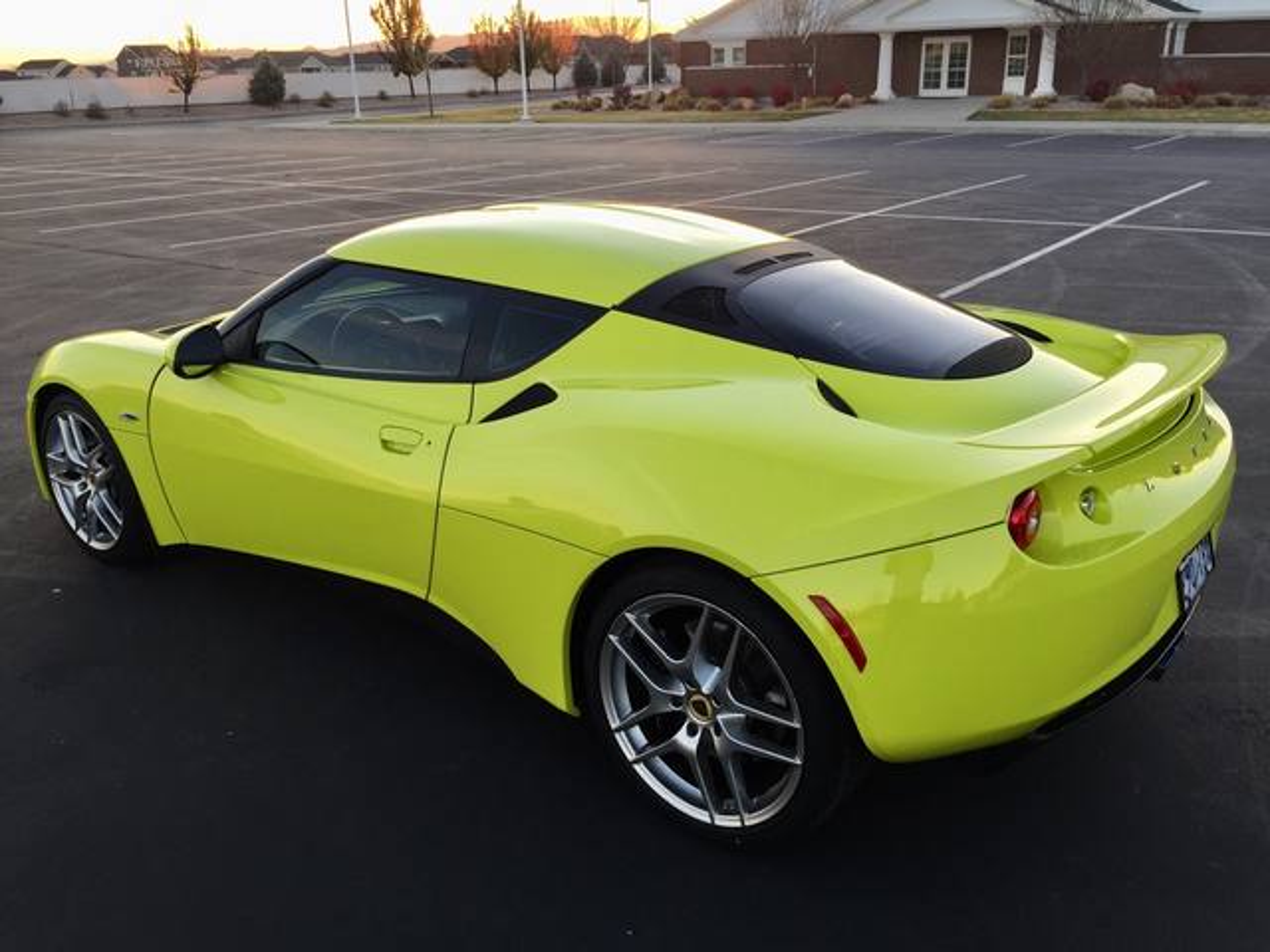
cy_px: 476
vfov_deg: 48.2
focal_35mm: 29
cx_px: 635
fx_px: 1064
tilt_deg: -19.4
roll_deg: +1.8
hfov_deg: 61.7
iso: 32
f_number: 2.2
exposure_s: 1/120
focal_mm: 4.15
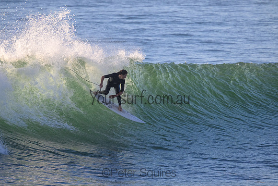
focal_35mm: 690
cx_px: 139
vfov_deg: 2.0
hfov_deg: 3.0
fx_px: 5329
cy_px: 93
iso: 2800
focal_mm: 690
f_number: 11
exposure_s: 1/2000
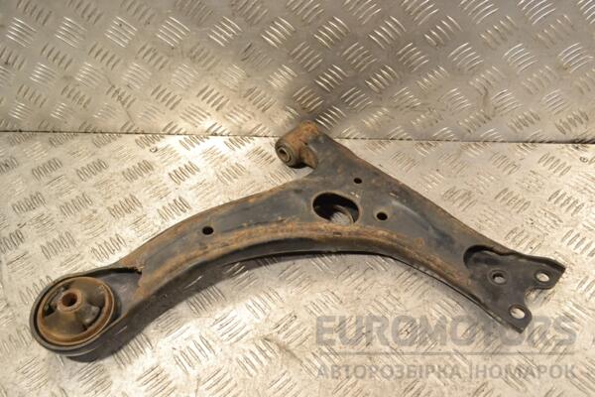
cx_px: 298
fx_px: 496
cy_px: 198
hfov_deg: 61.9
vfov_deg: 43.6
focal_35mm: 30
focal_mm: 20
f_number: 9
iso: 3200
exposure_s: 1/320
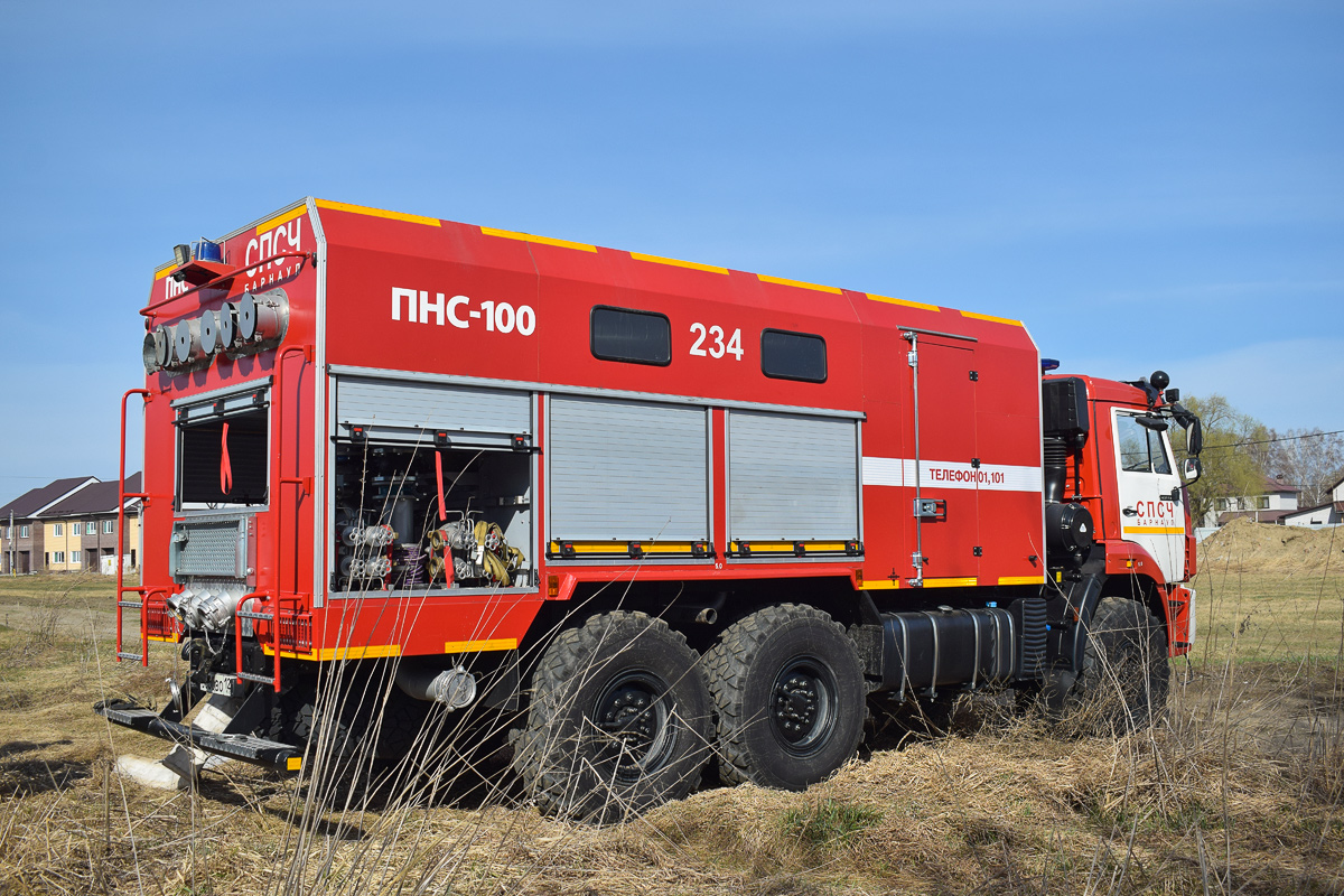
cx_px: 672
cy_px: 448
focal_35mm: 36
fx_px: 1344
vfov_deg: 36.9
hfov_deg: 53.1
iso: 200
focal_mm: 24
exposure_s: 1/1250
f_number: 6.3
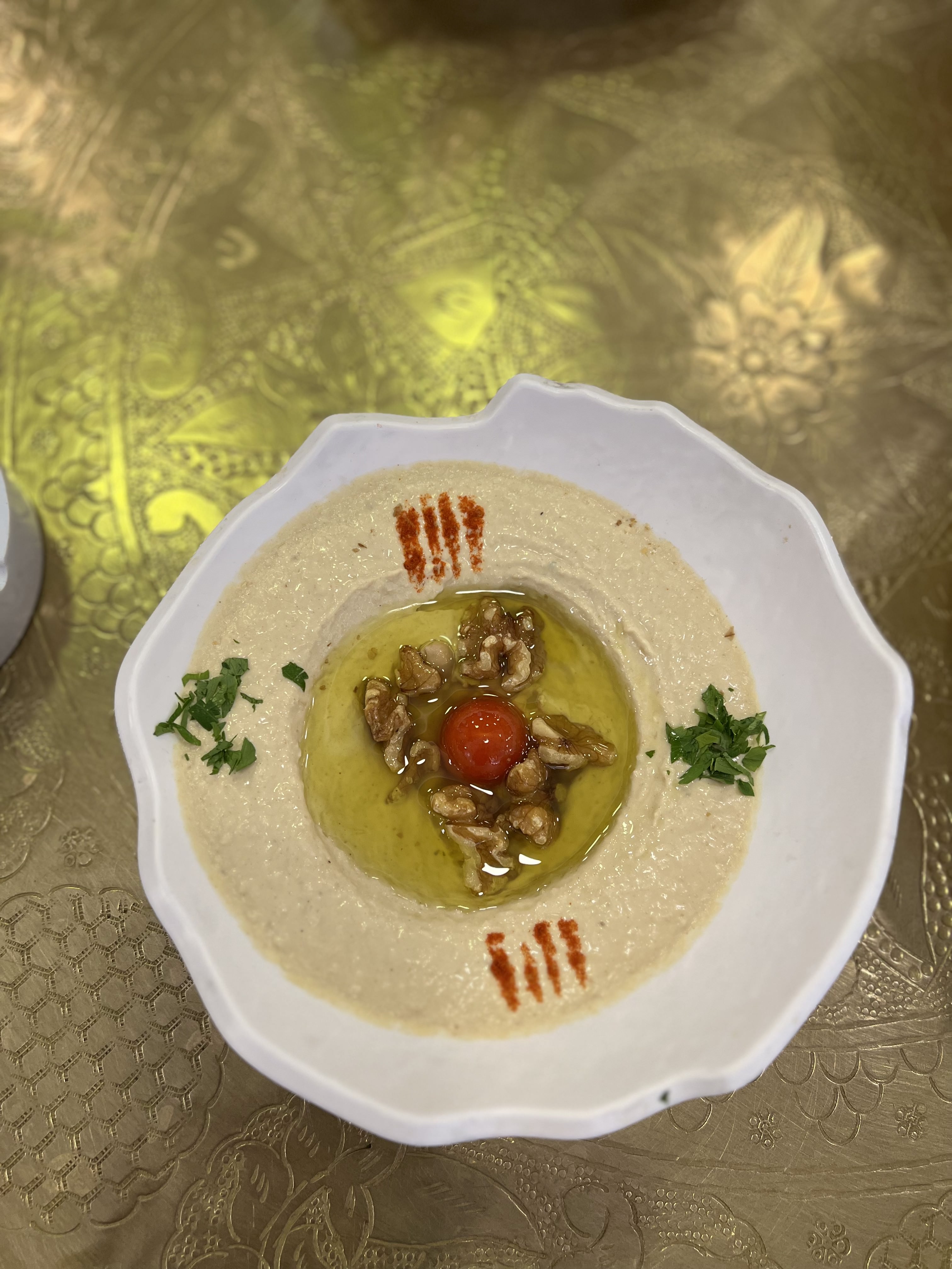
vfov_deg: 67.3
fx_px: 953
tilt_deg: -72.3
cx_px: 476
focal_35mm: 26
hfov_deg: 53.1
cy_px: 634
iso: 125
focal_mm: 5.7
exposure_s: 1/121
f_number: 1.5
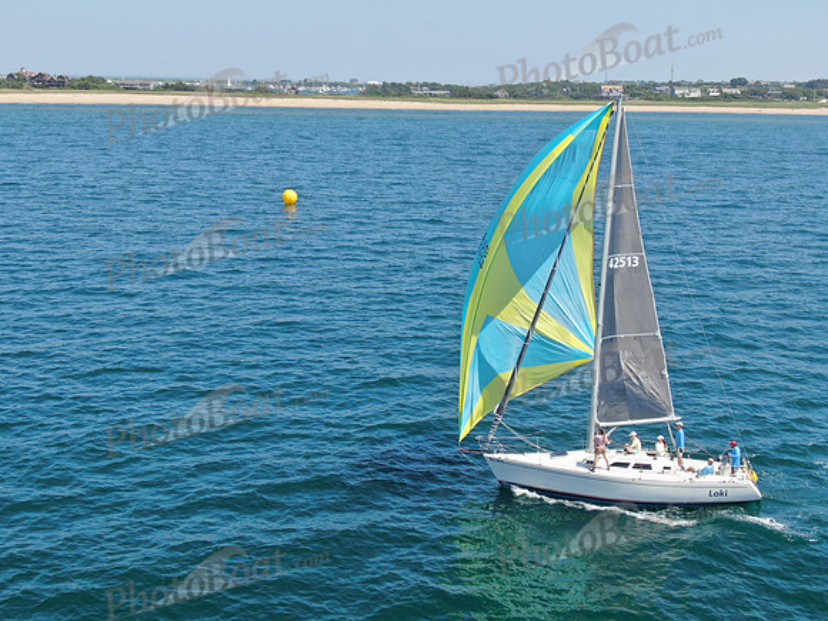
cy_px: 310
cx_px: 414
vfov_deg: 30.3
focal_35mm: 48
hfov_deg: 39.7
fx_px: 1148
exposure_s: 1/640
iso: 100
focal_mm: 8.6
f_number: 3.8
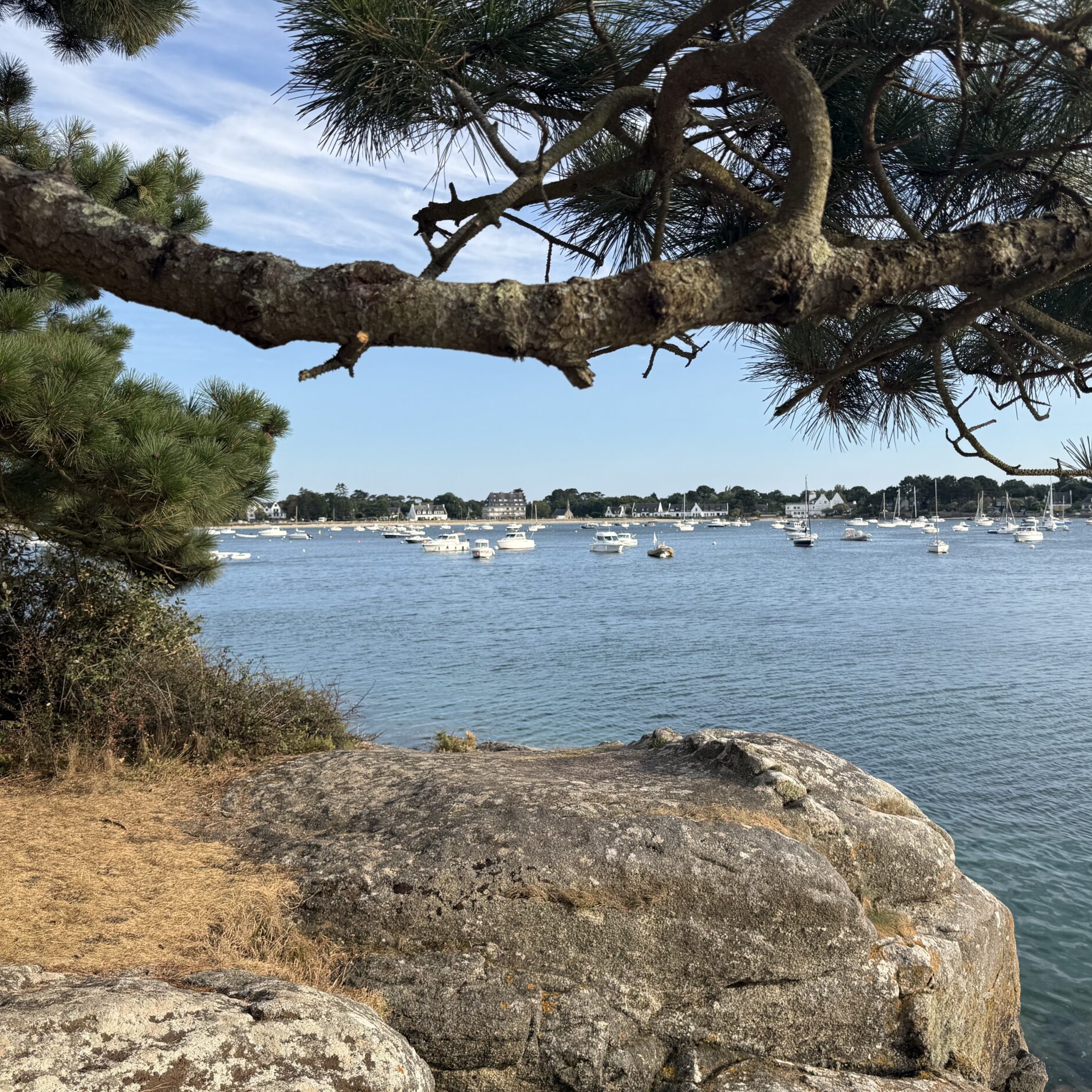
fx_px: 1035
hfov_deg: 55.6
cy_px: 552
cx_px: 592
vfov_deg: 55.6
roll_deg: +1.1
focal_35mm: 29
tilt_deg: -3.0
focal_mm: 6.76
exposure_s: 1/2703
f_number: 1.78
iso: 80
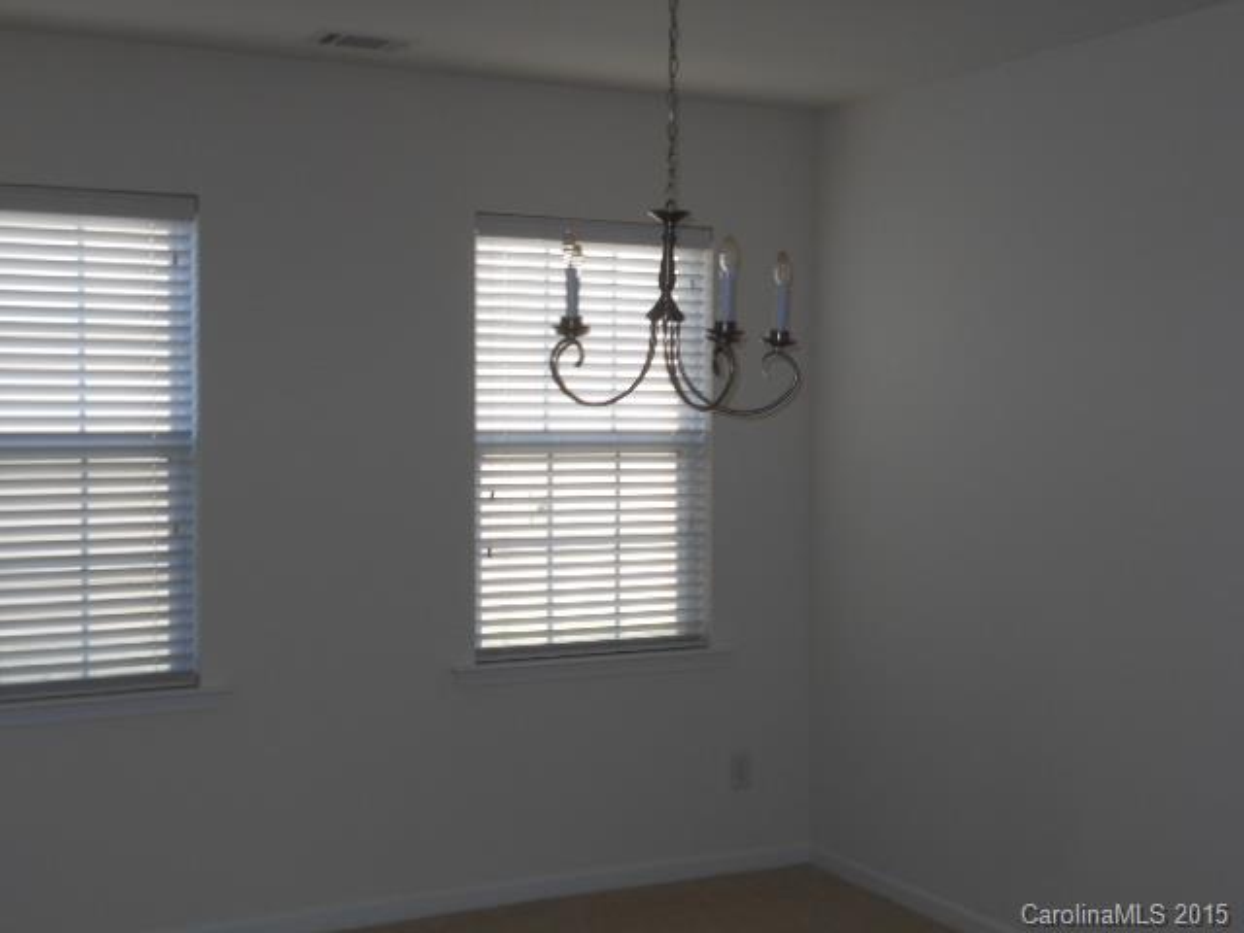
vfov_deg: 32.2
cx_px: 622
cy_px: 466
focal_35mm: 45
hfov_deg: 42.1
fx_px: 1617
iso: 160
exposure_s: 1/30
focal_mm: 8.1
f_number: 4.6
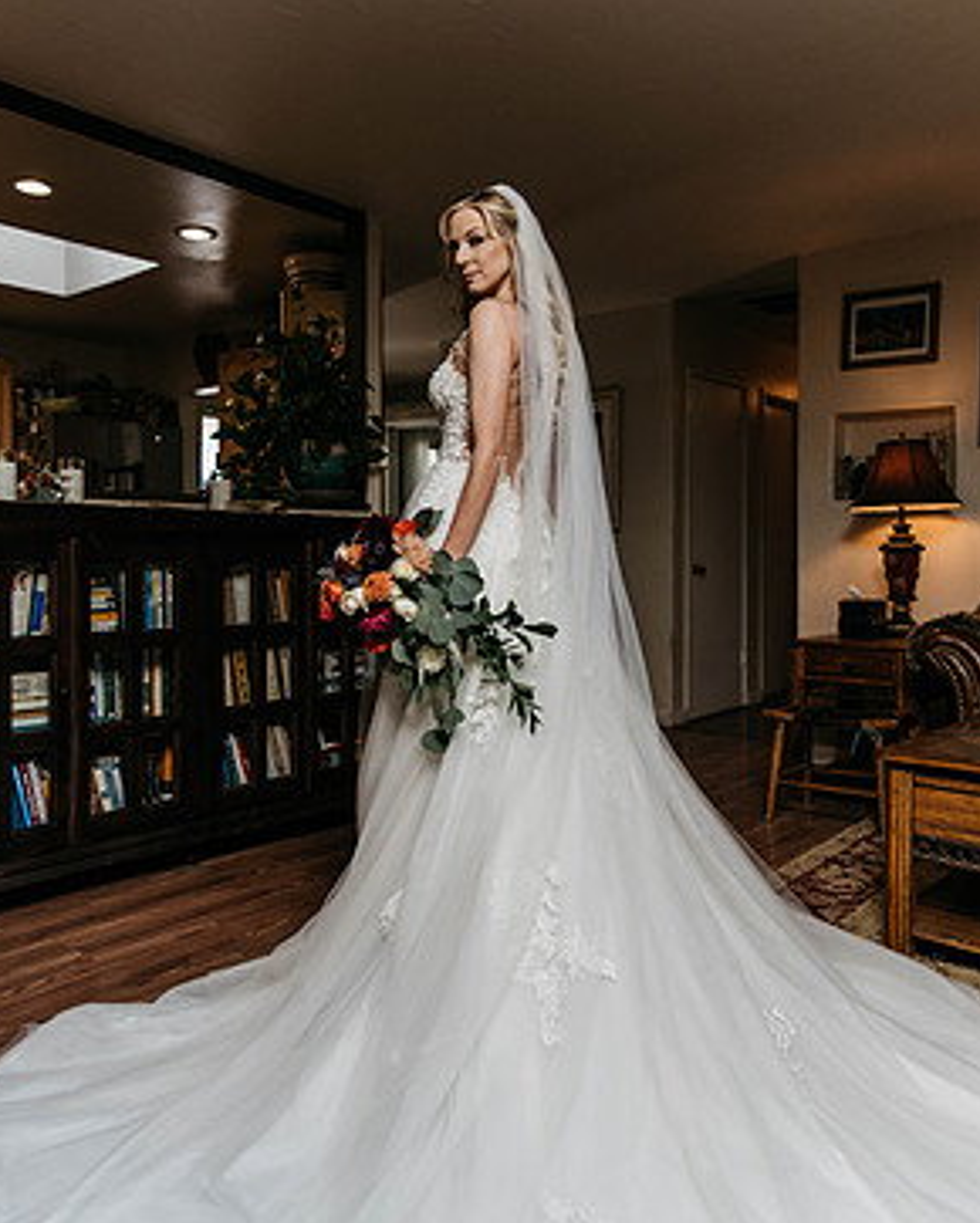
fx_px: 1014
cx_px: 483
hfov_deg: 51.6
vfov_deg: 62.1
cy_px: 557
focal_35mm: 28
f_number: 2.8
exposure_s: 1/1000
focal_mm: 24
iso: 1000
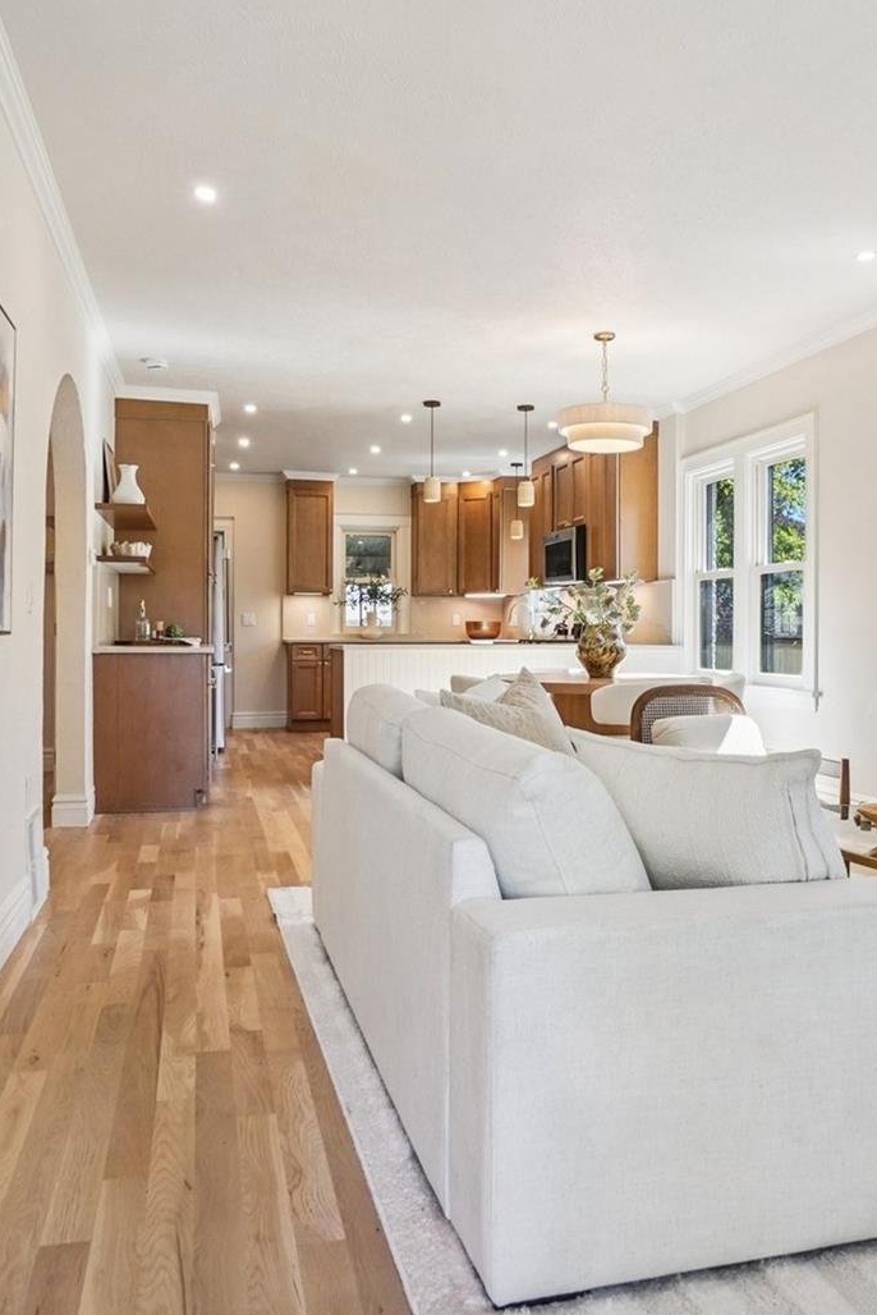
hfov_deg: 46.4
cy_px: 654
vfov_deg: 65.5
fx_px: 1022
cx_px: 463
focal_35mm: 28
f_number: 8
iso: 250
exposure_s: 1/30
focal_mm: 12
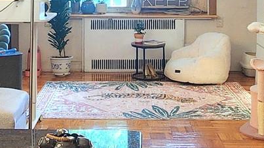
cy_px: -13
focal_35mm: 72
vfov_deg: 16.3
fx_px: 504
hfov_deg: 29.3
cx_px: 110
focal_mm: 2.2
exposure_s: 1/60.2
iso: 160
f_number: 2.2
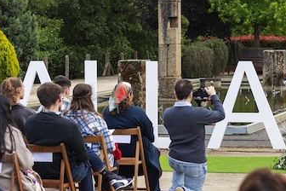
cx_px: 290
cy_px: 113
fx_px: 1160
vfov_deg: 9.4
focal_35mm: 146
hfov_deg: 13.8
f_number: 4
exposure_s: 1/200
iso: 125
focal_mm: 70
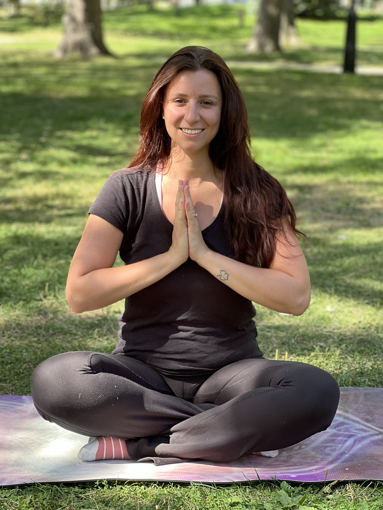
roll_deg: -1.3
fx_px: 1151
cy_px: 258
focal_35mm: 78
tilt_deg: -8.6
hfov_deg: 18.9
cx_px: 190
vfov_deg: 25.0
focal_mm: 9
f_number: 2.8
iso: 50
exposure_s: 1/121
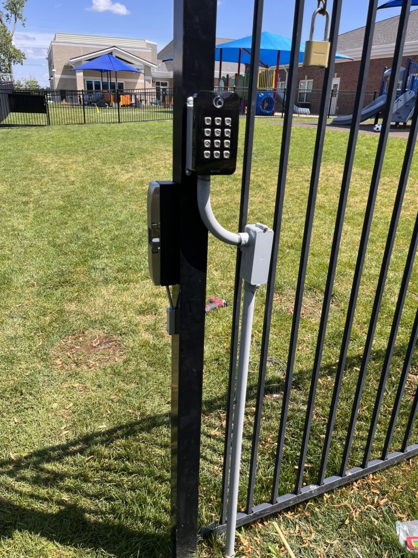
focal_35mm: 26
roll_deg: -1.4
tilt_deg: -24.9
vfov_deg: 67.3
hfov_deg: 53.1
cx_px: 209
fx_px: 419
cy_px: 279
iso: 50
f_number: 1.6
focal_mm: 5.1
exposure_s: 1/1600
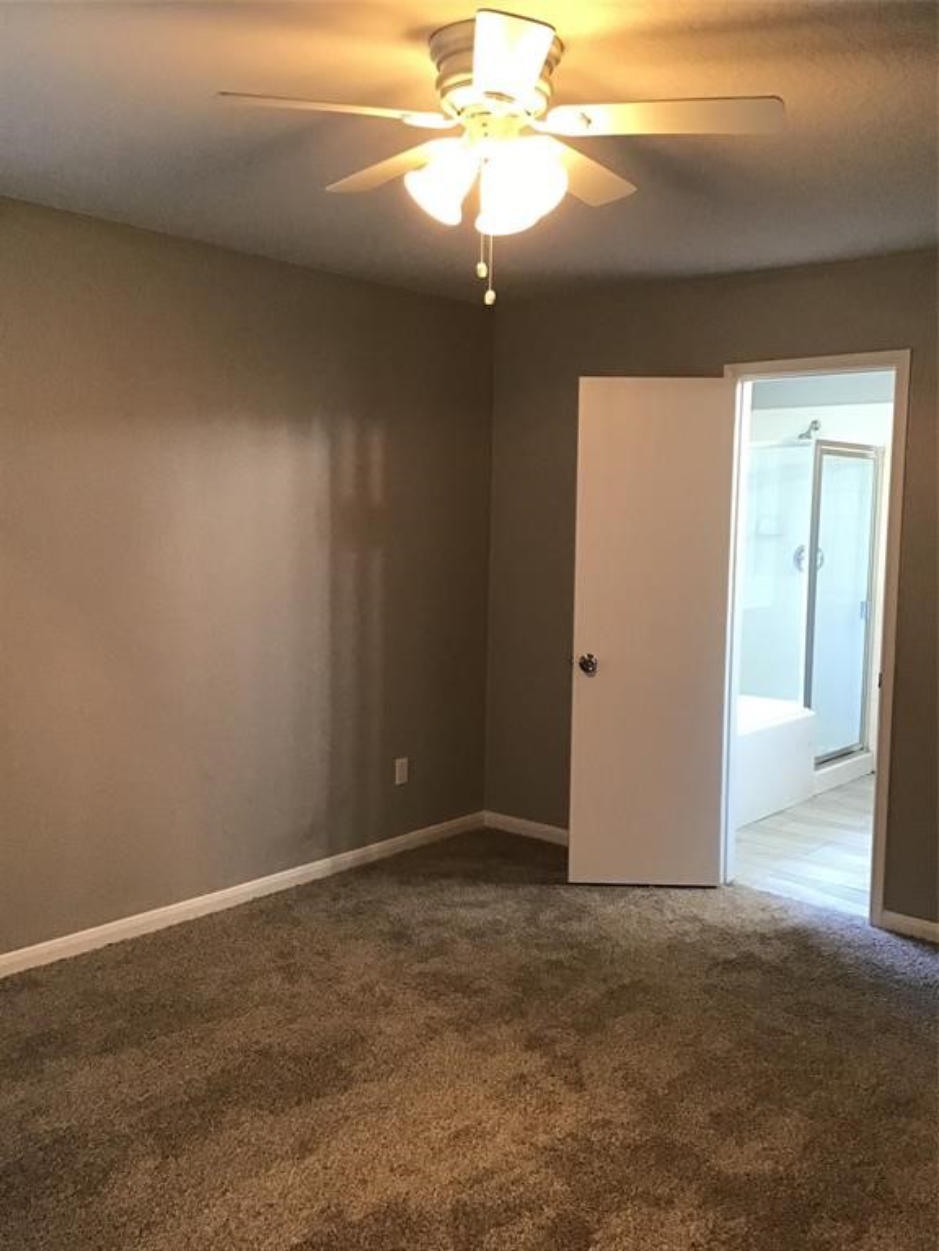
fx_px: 1121
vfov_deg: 58.4
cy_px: 626
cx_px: 470
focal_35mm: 31
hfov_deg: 45.4
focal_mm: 3.3
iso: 125
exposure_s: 1/30
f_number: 2.4
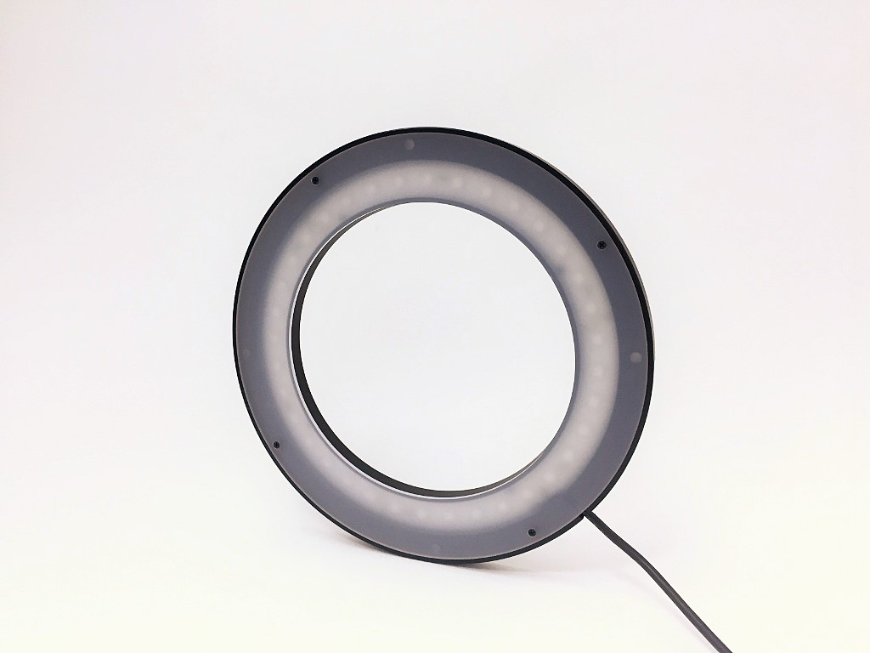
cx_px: 435
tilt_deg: -12.7
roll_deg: -0.8
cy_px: 326
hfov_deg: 61.7
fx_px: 729
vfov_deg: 48.2
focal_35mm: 29
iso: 50
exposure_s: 1/33
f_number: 2.2
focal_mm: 4.15
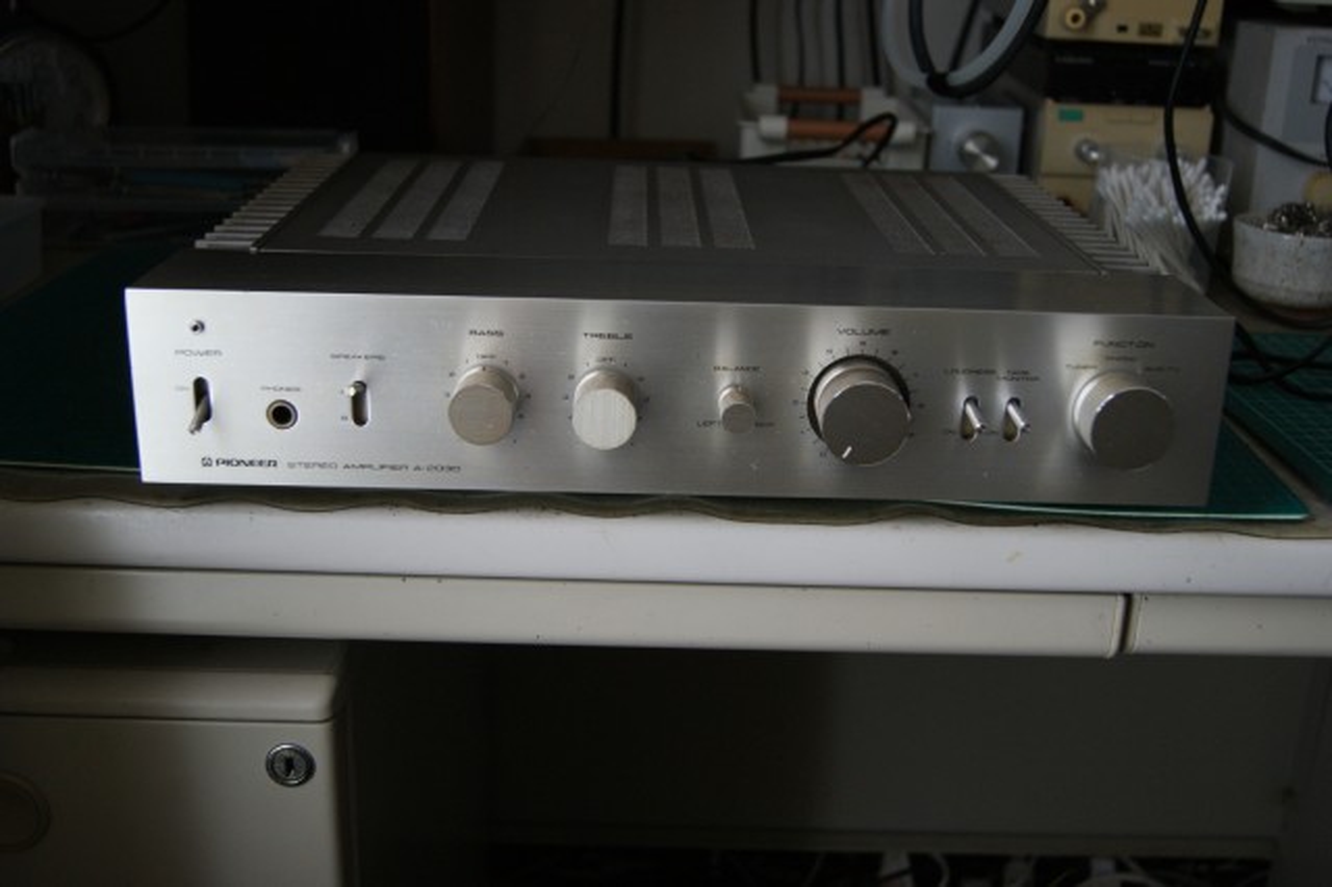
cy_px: 444
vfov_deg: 34.2
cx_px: 666
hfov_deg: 49.6
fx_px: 1442
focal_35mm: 39
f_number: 4.5
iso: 400
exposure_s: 1/50
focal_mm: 26
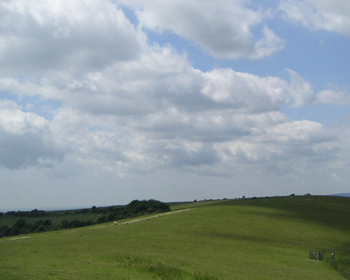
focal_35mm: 71
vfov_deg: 21.5
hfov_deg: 26.8
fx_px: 735
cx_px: 192
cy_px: 131
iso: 50
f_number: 6.7
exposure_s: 1/350
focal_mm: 8.5
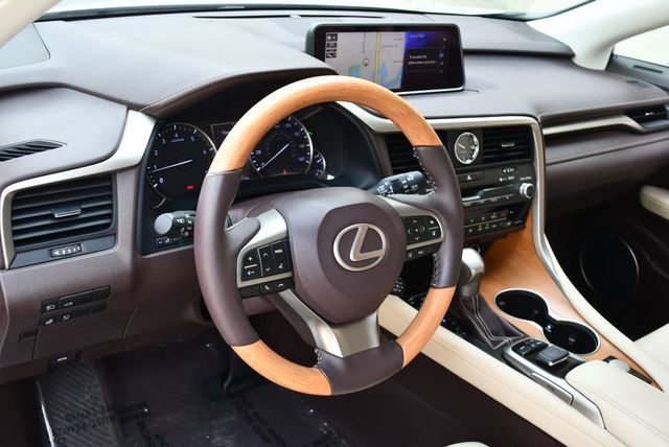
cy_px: 224
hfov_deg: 53.1
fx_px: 670
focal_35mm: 36
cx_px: 334
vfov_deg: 36.9
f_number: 3.5
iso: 400
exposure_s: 1/250
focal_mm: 18
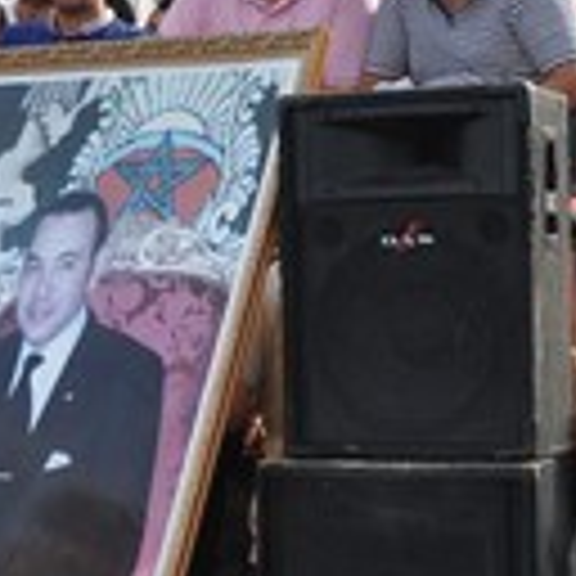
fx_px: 3106
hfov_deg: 10.3
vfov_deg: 10.6
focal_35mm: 165
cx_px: -270
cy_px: 322
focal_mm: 26
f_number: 8
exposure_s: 1/250
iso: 200
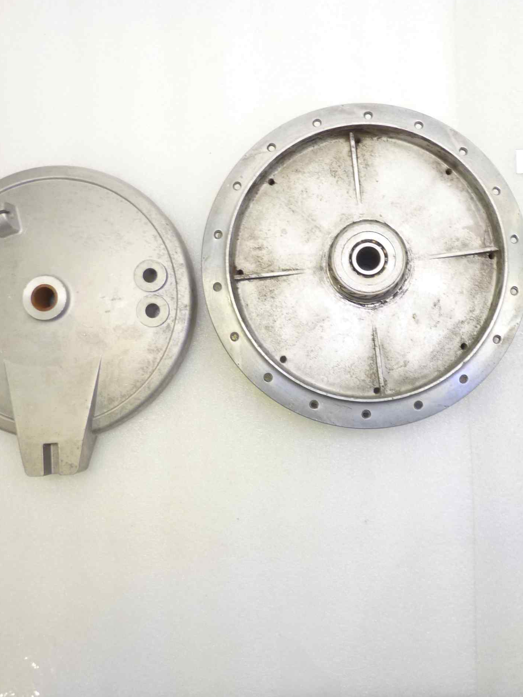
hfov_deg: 41.1
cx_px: 360
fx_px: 685
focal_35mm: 34
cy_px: 344
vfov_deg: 54.0
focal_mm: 4.1
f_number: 3.3
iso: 80
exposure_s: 1/13
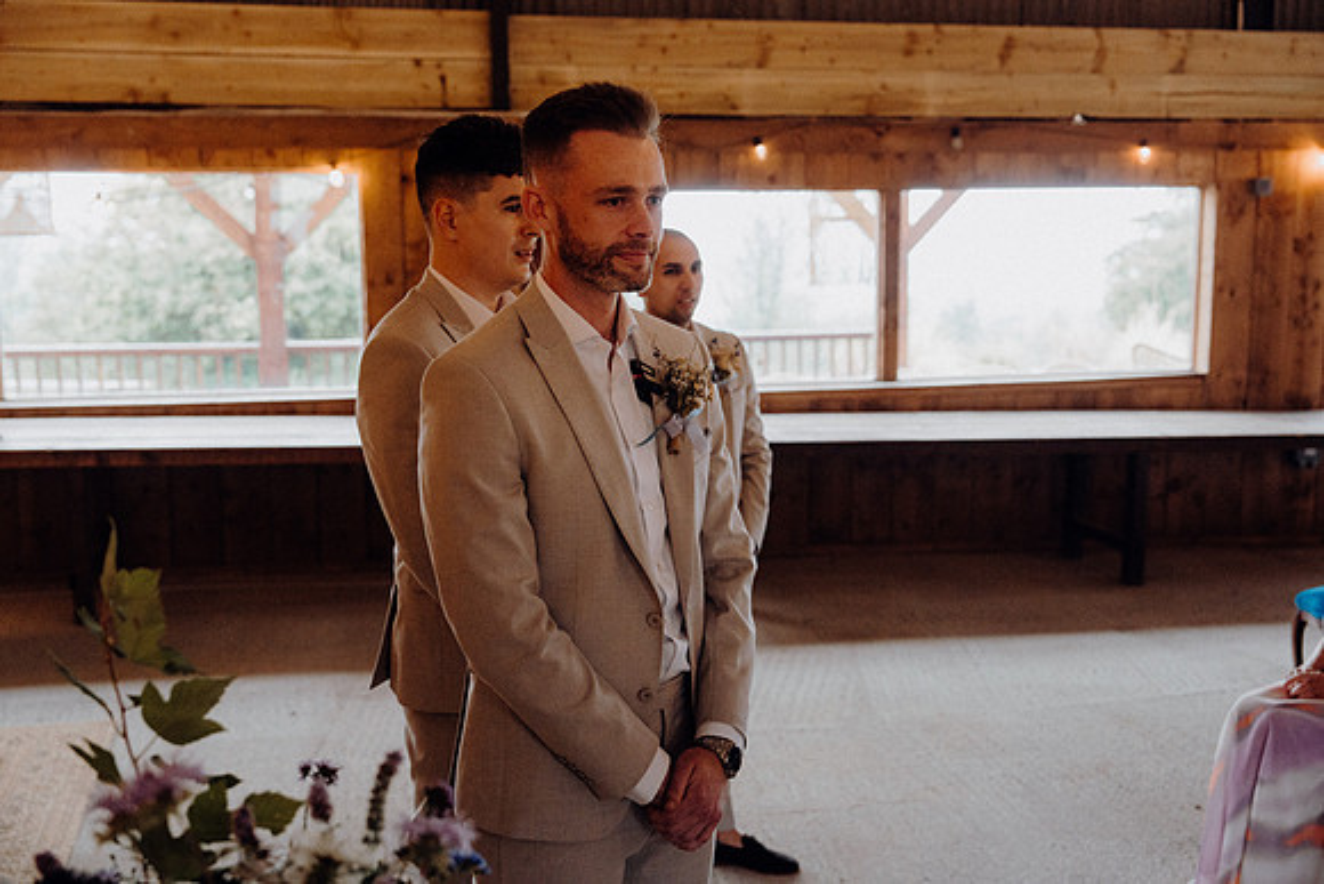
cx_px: 662
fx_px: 1545
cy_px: 442
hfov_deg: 46.4
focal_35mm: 42
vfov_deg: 31.9
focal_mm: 42
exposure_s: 1/200
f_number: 3.5
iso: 3200
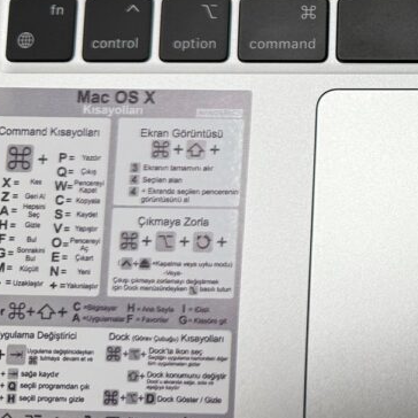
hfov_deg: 21.9
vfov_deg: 24.2
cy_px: 79
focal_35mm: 70
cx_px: 564
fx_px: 956
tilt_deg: -68.3
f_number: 1.78
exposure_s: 1/100
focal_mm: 6.76
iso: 64
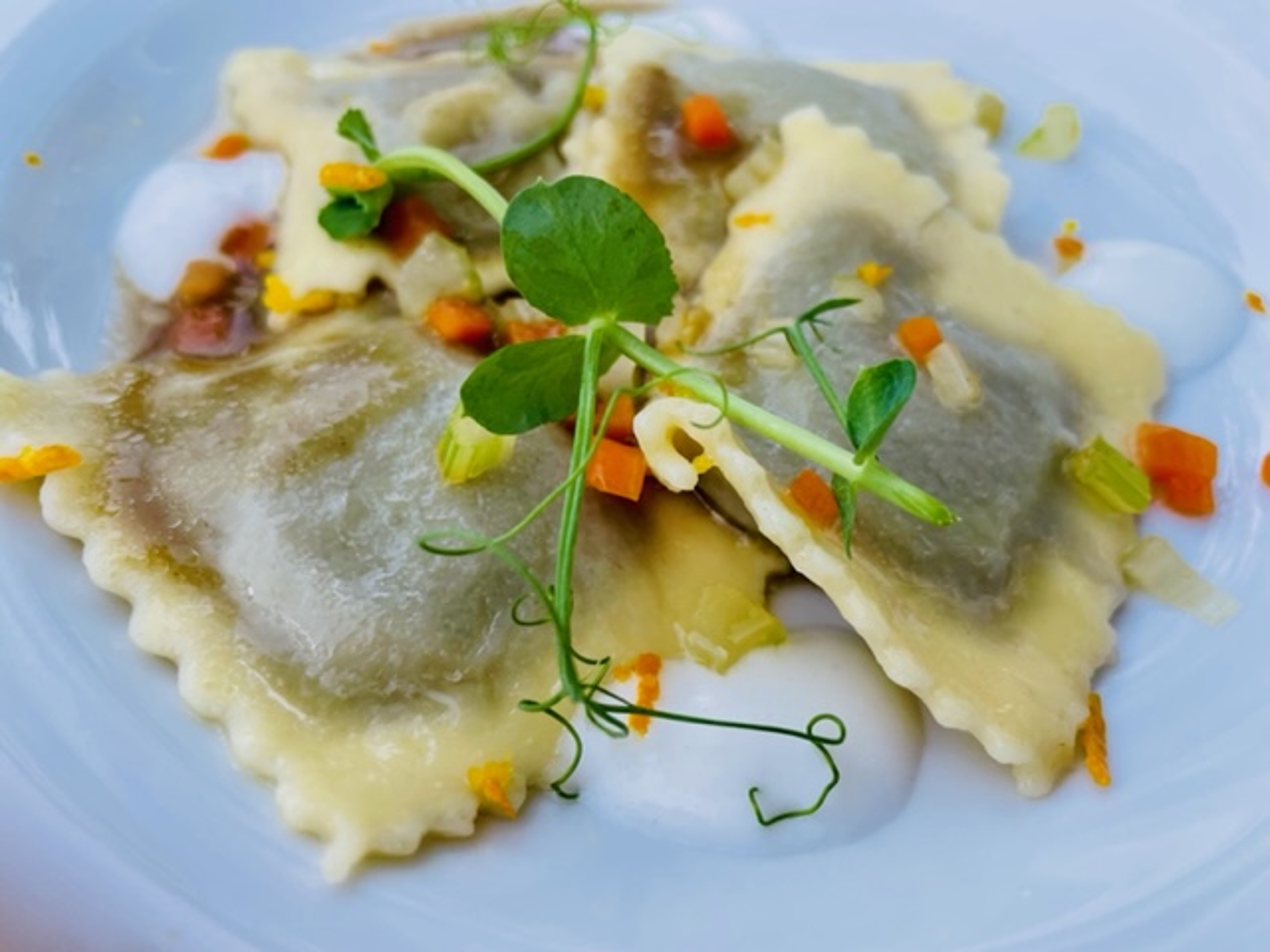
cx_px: 635
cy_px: 476
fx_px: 954
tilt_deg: -55.8
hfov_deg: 67.3
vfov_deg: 53.1
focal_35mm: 26
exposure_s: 1/842
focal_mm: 4.2
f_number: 1.6
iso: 32
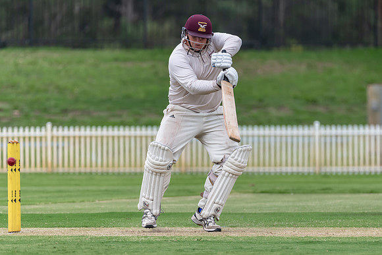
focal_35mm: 623
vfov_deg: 2.2
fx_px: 6614
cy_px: 159
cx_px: 259
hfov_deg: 3.3
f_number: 6.3
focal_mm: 460
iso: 500
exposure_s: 1/1250
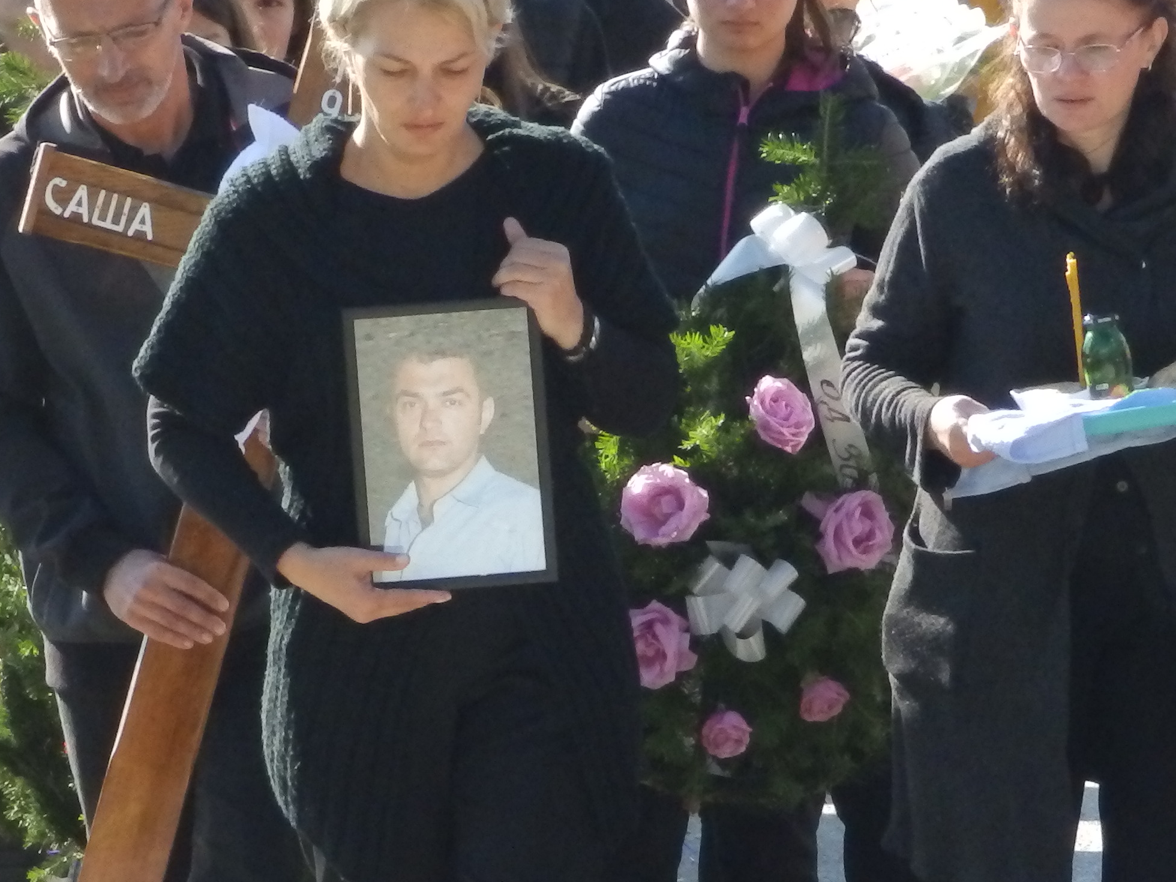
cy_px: 472
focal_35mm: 466
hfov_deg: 4.3
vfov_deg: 3.2
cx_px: 443
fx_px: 15831
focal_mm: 38.2
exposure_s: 1/640
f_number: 5.6
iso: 640
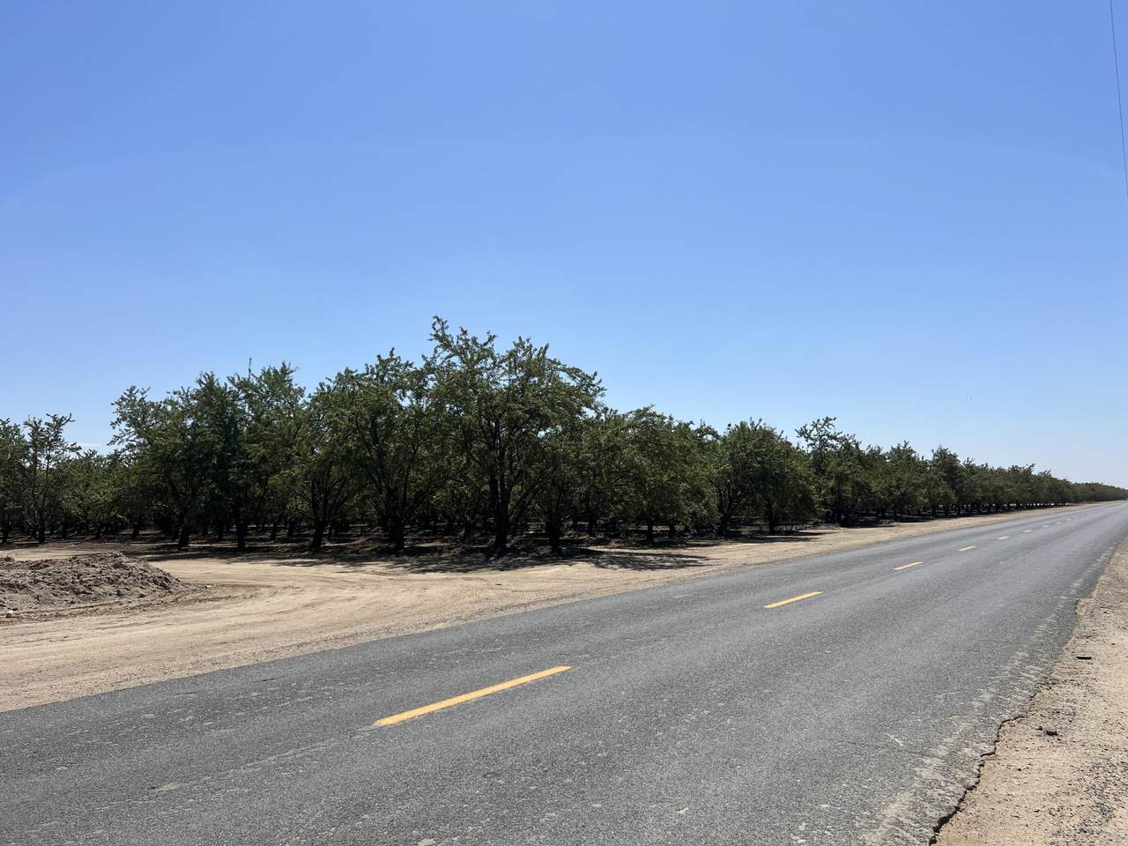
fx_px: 847
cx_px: 564
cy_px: 423
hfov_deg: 67.3
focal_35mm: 26
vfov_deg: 53.1
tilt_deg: +6.0
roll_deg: -0.2
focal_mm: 5.7
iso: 50
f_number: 1.5
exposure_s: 1/6993
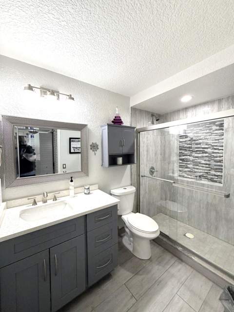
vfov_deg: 102.1
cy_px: 156
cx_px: 117
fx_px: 126
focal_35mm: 14
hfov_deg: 85.7
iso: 250
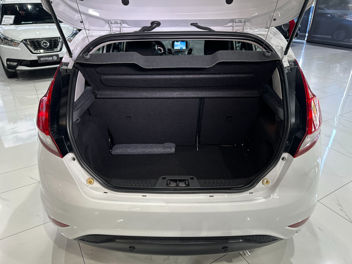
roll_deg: +0.0
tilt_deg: -27.9
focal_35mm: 24
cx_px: 176
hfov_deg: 71.6
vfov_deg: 56.8
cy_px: 132
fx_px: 244
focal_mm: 6.86
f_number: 1.78
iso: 200
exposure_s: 1/120
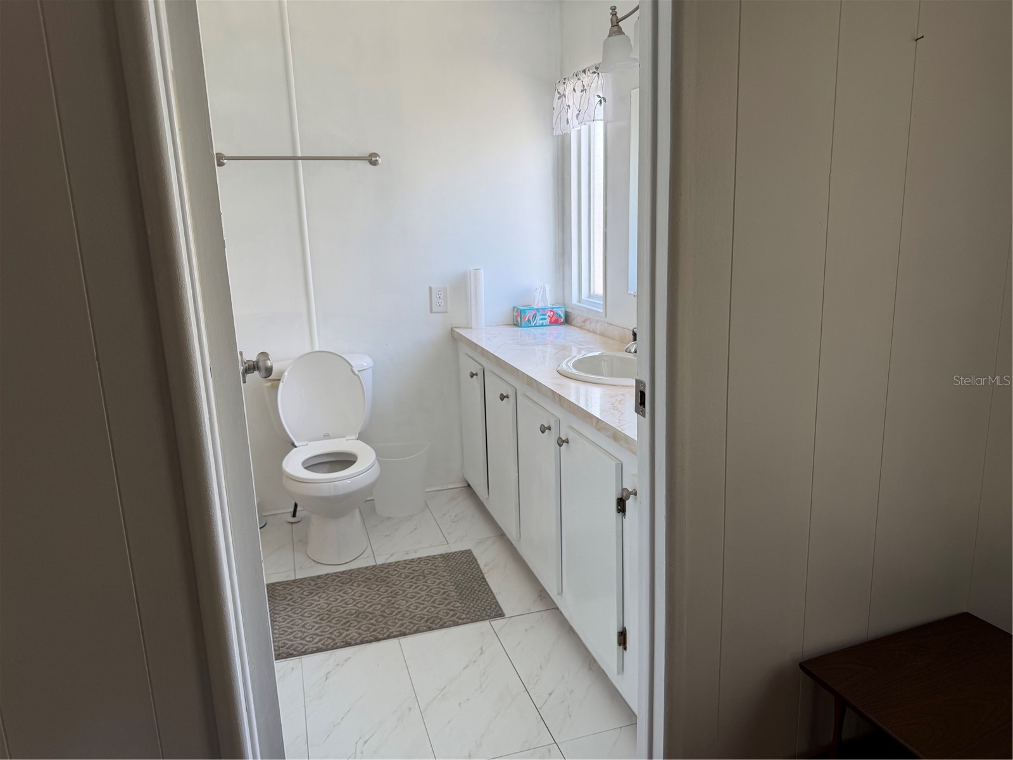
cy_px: 380
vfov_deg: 56.8
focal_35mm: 24
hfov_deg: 71.6
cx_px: 506
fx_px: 702
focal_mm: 6.76
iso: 80
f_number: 1.78
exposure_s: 1/121
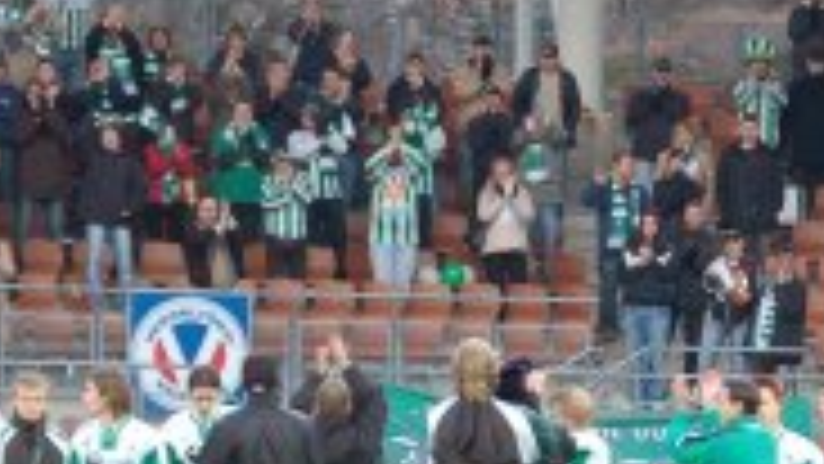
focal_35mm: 449
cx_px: 477
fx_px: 9821
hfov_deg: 4.8
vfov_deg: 2.7
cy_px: 338
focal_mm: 105
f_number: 4.8
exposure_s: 1/125
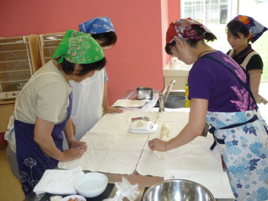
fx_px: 255
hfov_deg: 55.4
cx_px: 134
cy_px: 100
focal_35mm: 33
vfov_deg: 42.9
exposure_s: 1/60
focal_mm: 5.5
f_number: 2.8
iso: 100
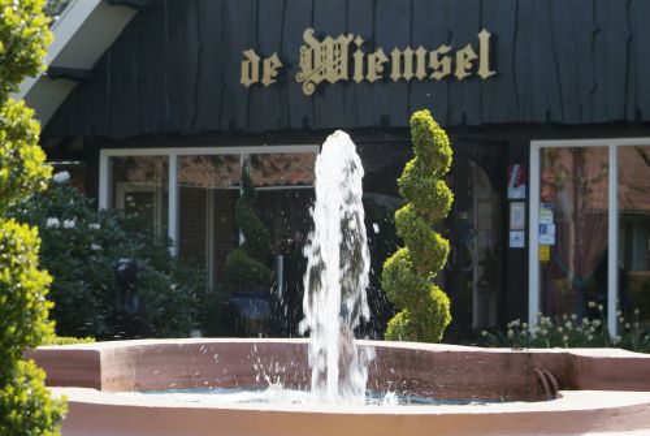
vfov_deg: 13.1
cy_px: 218
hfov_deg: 19.4
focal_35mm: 105
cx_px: 325
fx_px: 1899
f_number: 8
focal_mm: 70
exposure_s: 1/90
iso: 200
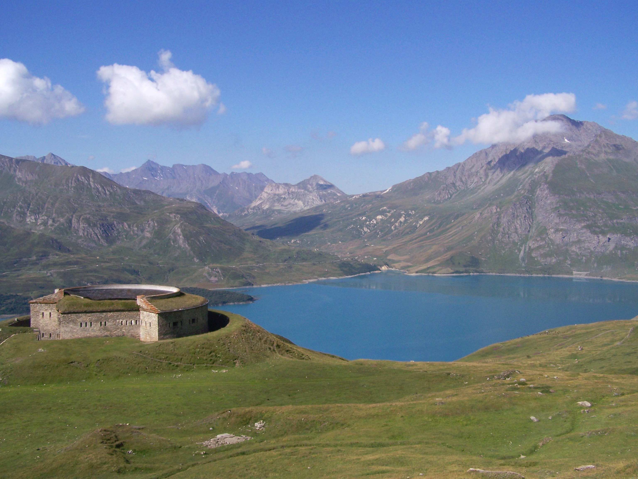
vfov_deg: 37.7
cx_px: 319
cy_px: 240
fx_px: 700
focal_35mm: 38
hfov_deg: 49.0
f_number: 4
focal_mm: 6.3
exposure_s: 1/800
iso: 64
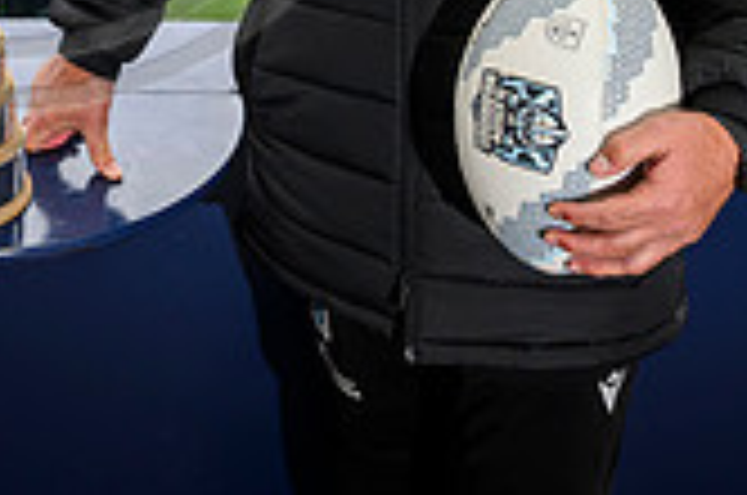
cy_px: -353
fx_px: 1781
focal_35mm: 86
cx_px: -14
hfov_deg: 22.7
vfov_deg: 14.2
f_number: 3.5
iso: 500
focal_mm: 24
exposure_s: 1/160
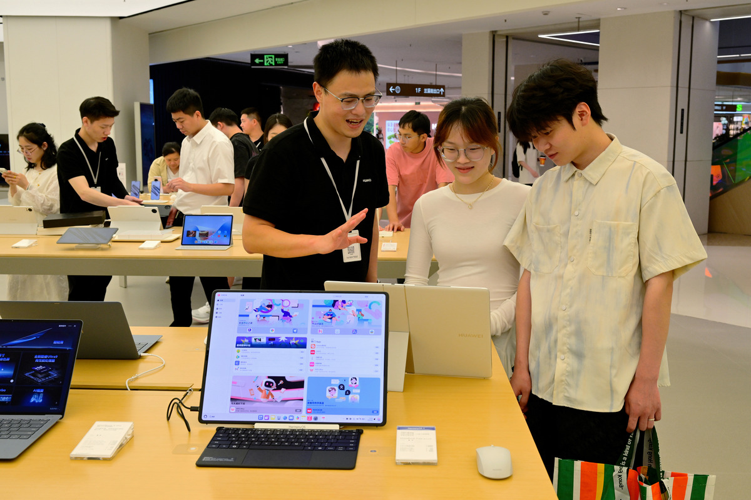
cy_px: 250
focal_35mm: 37
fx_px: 772
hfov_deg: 51.9
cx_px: 376
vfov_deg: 35.9
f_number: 8
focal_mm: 37
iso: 720
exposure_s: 1/125
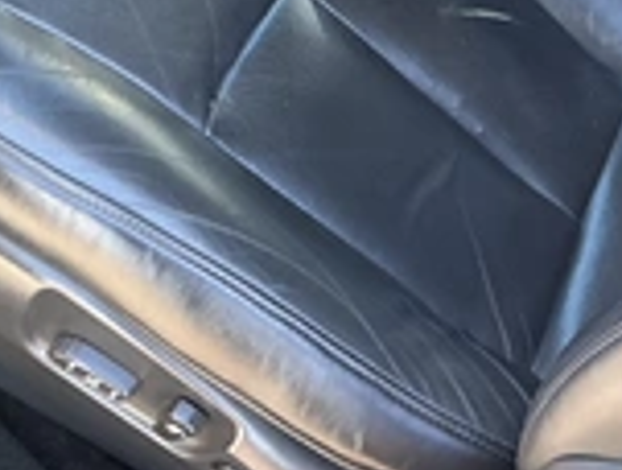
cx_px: 618
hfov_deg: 25.0
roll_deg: -31.9
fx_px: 1333
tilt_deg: -35.4
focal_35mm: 74
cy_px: -58
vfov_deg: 19.1
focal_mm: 3
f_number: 1.8
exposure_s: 1/60
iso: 80
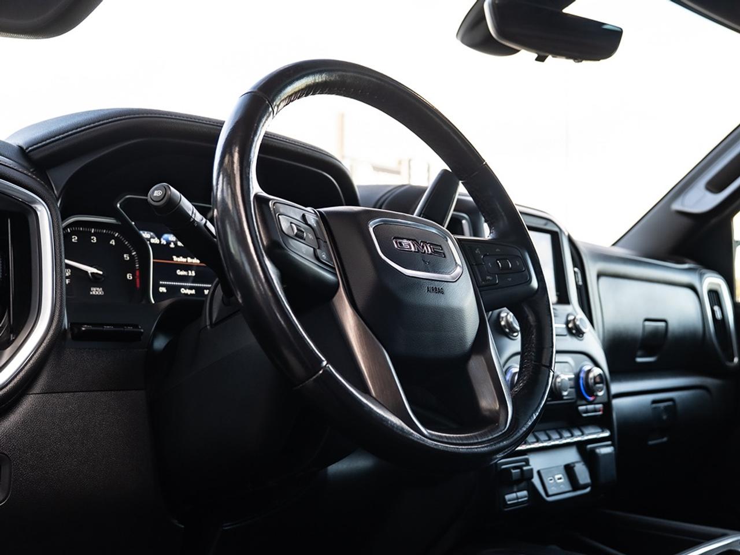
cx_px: 424
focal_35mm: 41
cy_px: 259
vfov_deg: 35.4
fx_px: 869
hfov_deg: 46.0
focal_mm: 26
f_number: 4
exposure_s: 1/50
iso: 200
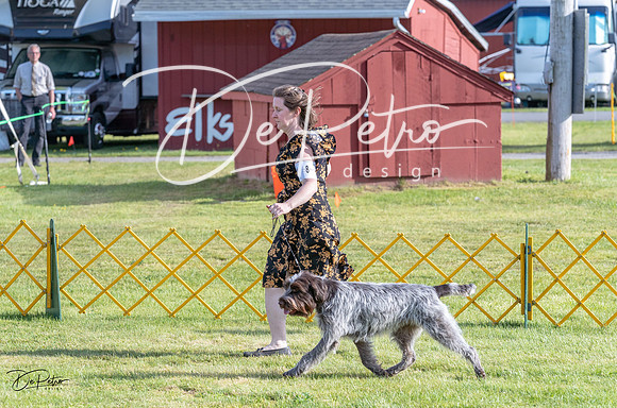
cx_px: 311
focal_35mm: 151
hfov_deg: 13.6
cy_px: 201
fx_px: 2581
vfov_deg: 9.0
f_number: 5.6
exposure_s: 1/1250
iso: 400
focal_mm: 130
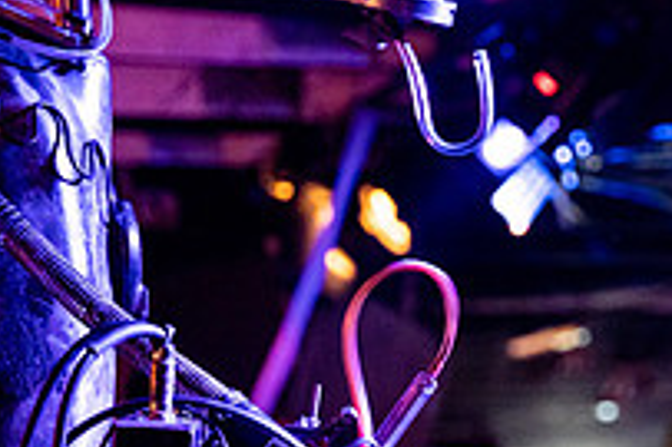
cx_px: 725
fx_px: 2798
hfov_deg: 13.4
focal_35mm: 150
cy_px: 254
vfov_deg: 9.1
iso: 3200
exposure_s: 1/200
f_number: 2.8
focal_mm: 48.7
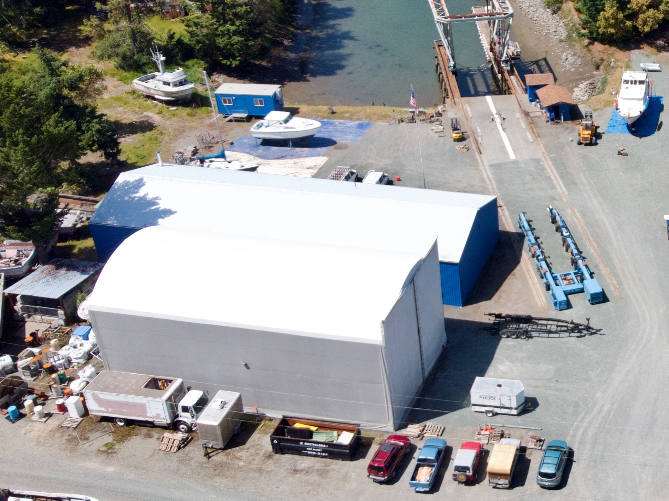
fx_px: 966
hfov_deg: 35.2
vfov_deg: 29.0
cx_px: 642
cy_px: 201
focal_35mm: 50
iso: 100
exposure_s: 1/1069
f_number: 2.8
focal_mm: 4.5
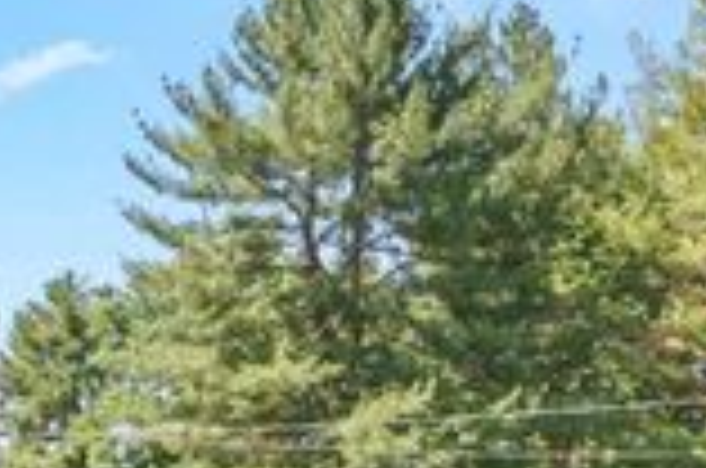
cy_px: 605
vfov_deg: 23.4
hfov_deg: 29.3
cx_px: -265
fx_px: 998
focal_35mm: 51
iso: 800
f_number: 7.1
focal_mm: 16
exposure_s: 1/640
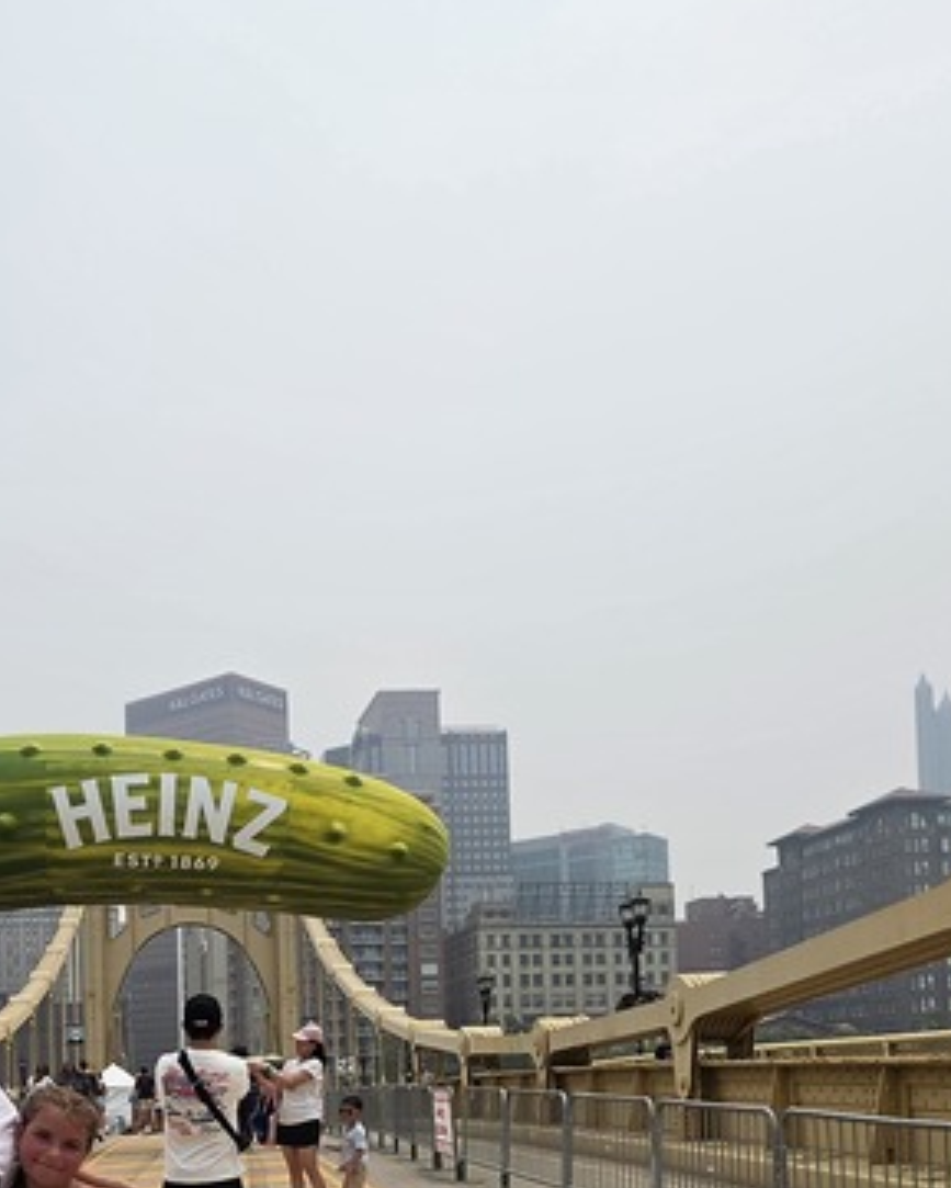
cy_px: 1043
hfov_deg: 39.1
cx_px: 151
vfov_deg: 46.0
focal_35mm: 36
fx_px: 1266
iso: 32
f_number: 1.9
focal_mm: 2.2
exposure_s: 1/3758
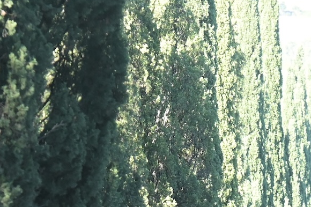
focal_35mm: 711
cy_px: 395
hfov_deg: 2.9
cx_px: 305
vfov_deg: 1.9
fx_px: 6139
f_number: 7.1
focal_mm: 165
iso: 2000
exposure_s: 1/500
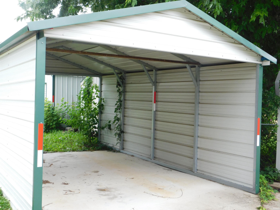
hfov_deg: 46.8
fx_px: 323
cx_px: 140
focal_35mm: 40
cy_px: 105
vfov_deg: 35.9
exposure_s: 1/125
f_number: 3.6
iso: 125
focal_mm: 7.1
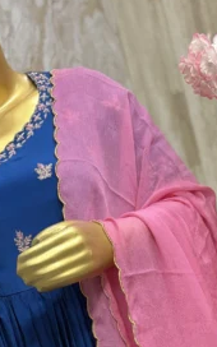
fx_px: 766
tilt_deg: -12.4
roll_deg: +15.4
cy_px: 411
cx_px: 119
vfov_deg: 23.4
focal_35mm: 81
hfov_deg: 16.1
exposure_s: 1/100
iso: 80
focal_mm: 6
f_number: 1.6
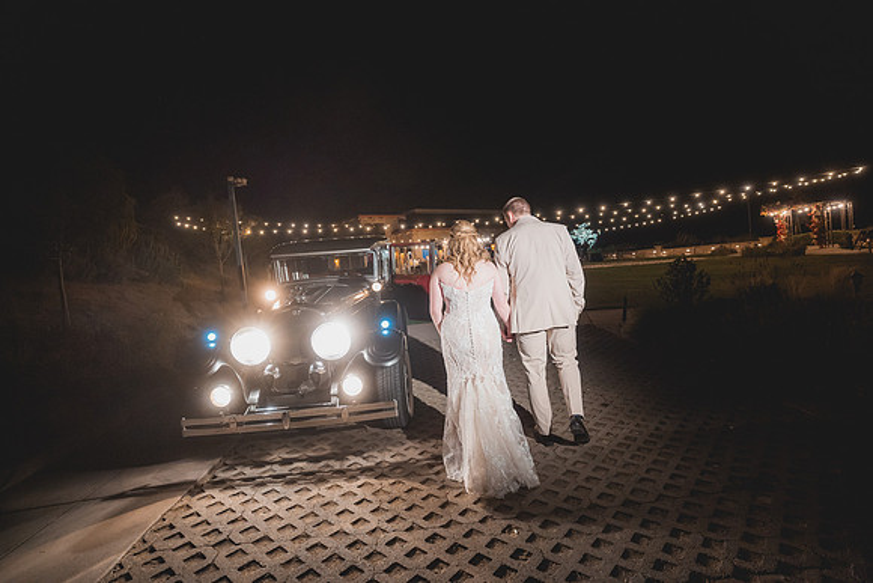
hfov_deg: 90.0
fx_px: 437
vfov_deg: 67.4
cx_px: 436
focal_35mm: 18
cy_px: 292
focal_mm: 18
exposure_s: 1/100
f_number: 2.8
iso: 3200
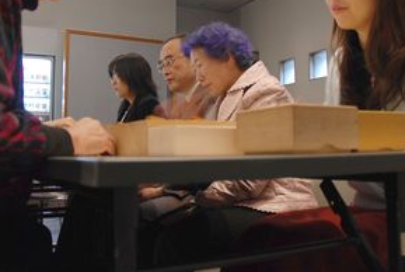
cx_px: 209
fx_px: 473
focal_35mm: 42
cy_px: 93
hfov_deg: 46.3
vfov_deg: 31.8
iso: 200
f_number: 3.5
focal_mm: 18
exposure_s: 1/6
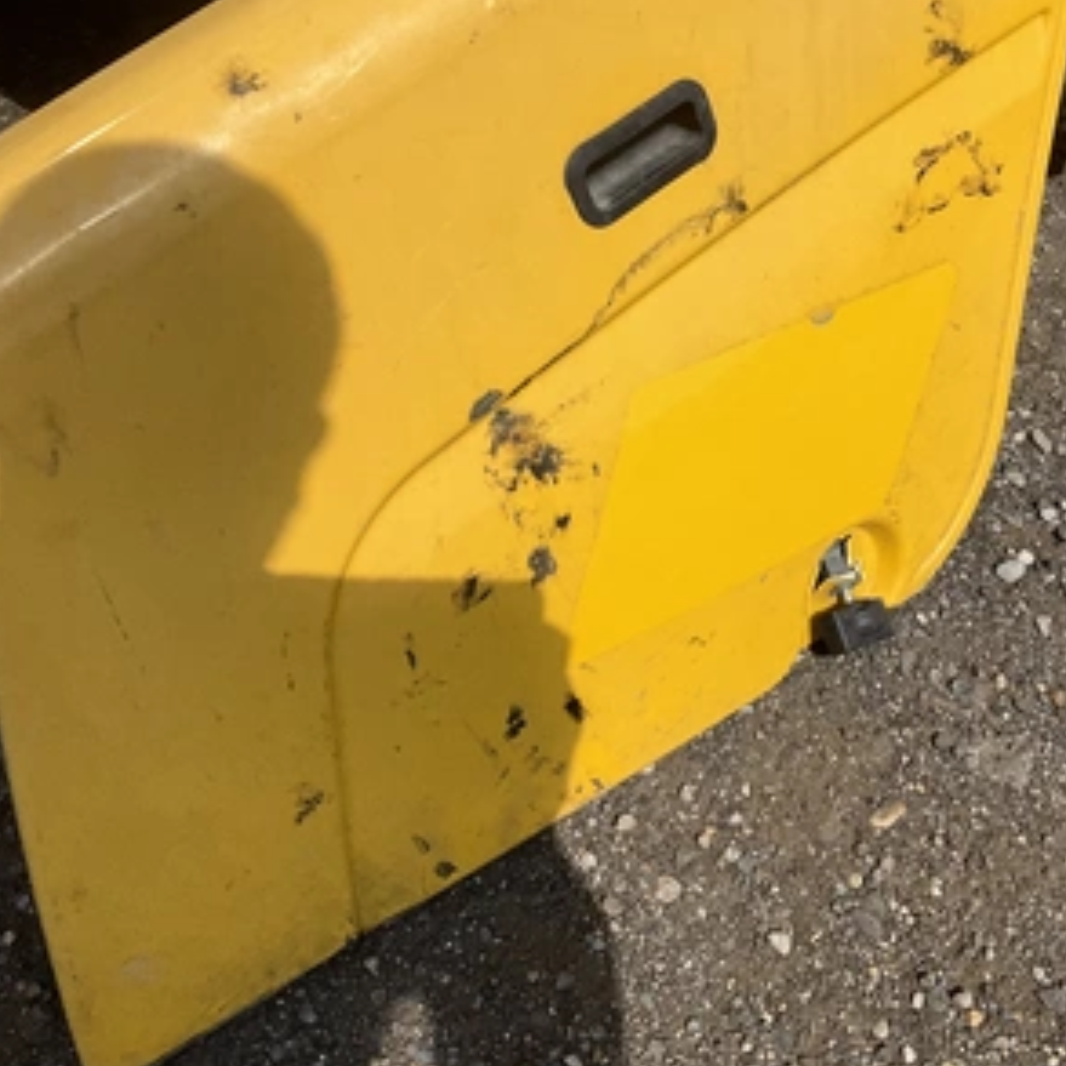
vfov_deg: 47.2
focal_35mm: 35
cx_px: 702
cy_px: 531
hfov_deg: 46.5
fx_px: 1219
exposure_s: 1/3534
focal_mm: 3
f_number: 1.8
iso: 25
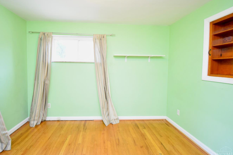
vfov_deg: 70.3
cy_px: 72
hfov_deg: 93.1
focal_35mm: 17
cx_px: 106
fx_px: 110
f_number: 4.5
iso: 2000
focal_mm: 10
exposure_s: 1/60
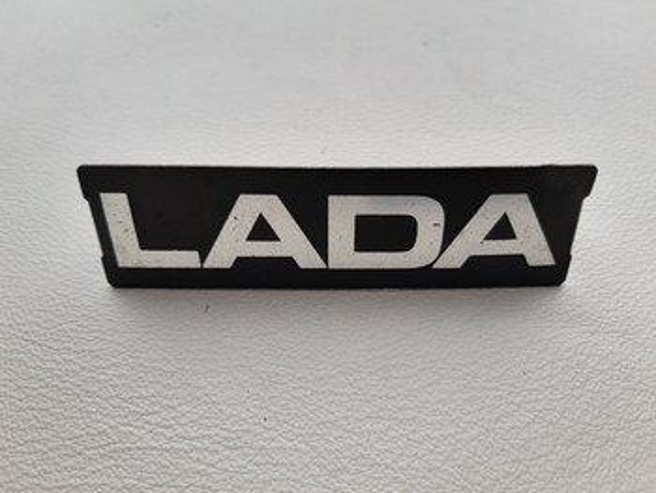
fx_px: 493
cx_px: 328
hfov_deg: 67.3
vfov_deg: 53.1
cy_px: 246
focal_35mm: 26
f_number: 1.7
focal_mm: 3.92
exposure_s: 1/128
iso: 40
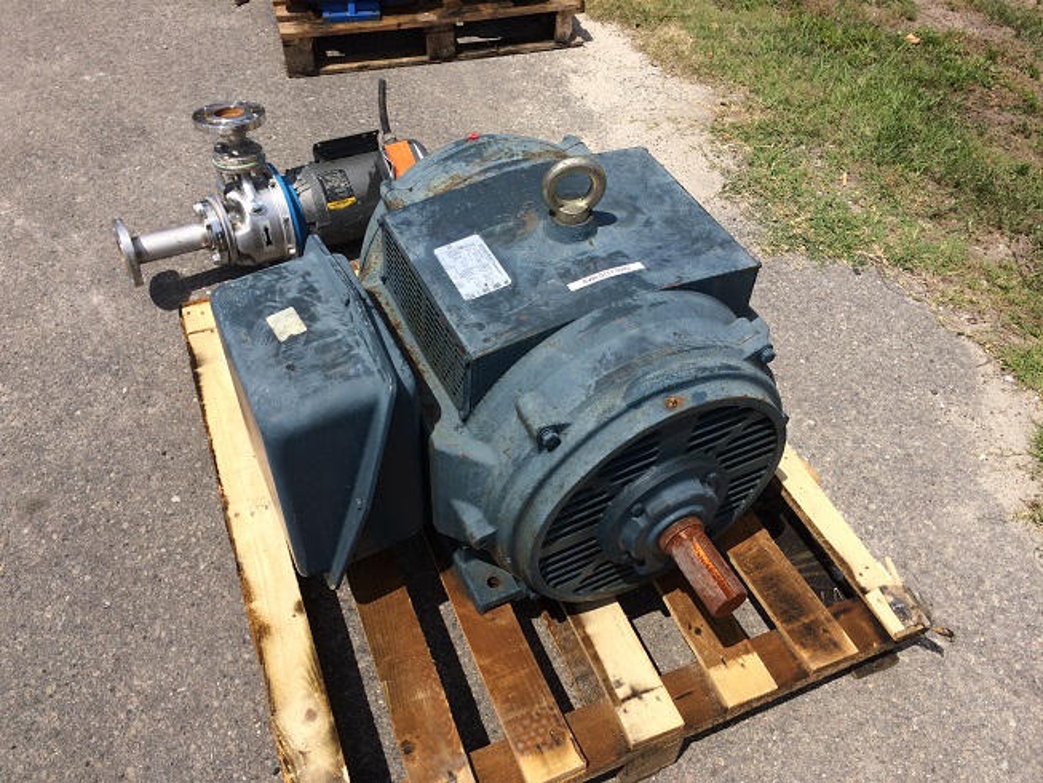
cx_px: 522
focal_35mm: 29
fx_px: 874
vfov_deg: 48.2
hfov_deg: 61.7
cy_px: 392
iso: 32
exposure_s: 1/2933
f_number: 2.2
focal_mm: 4.15
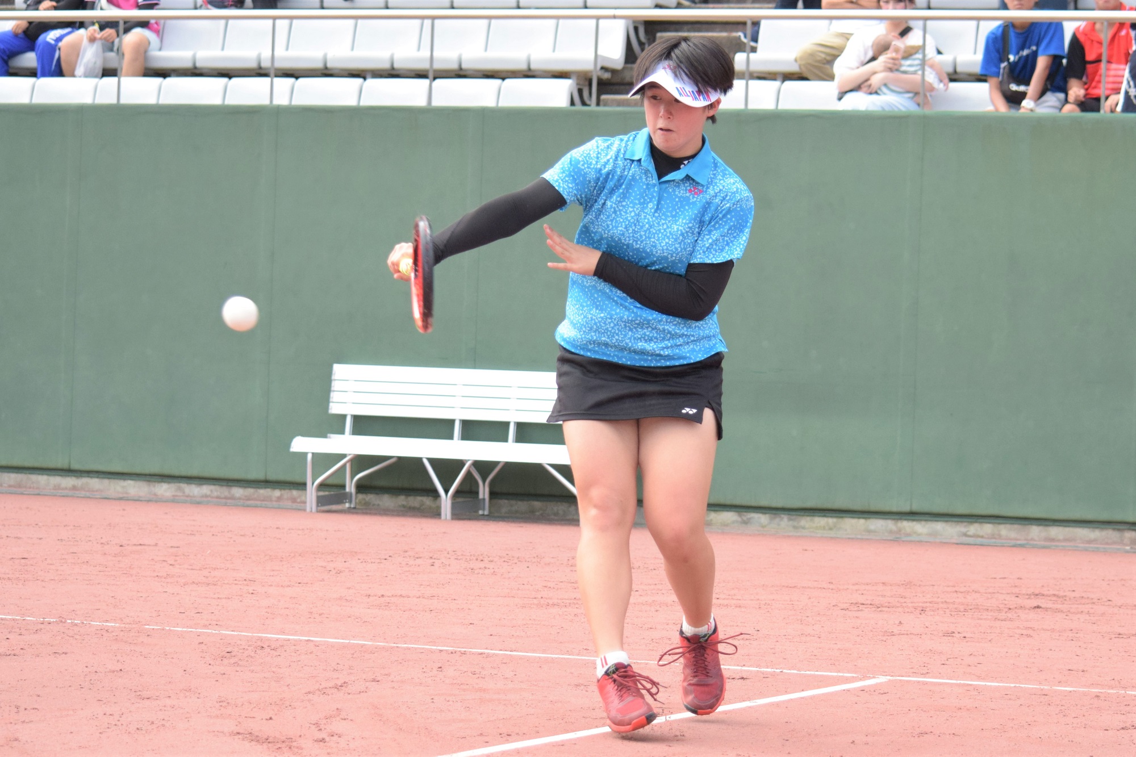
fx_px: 3218
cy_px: 378
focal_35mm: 102
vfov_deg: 13.4
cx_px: 568
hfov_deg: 20.0
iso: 1250
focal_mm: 68
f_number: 4.5
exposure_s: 1/2500
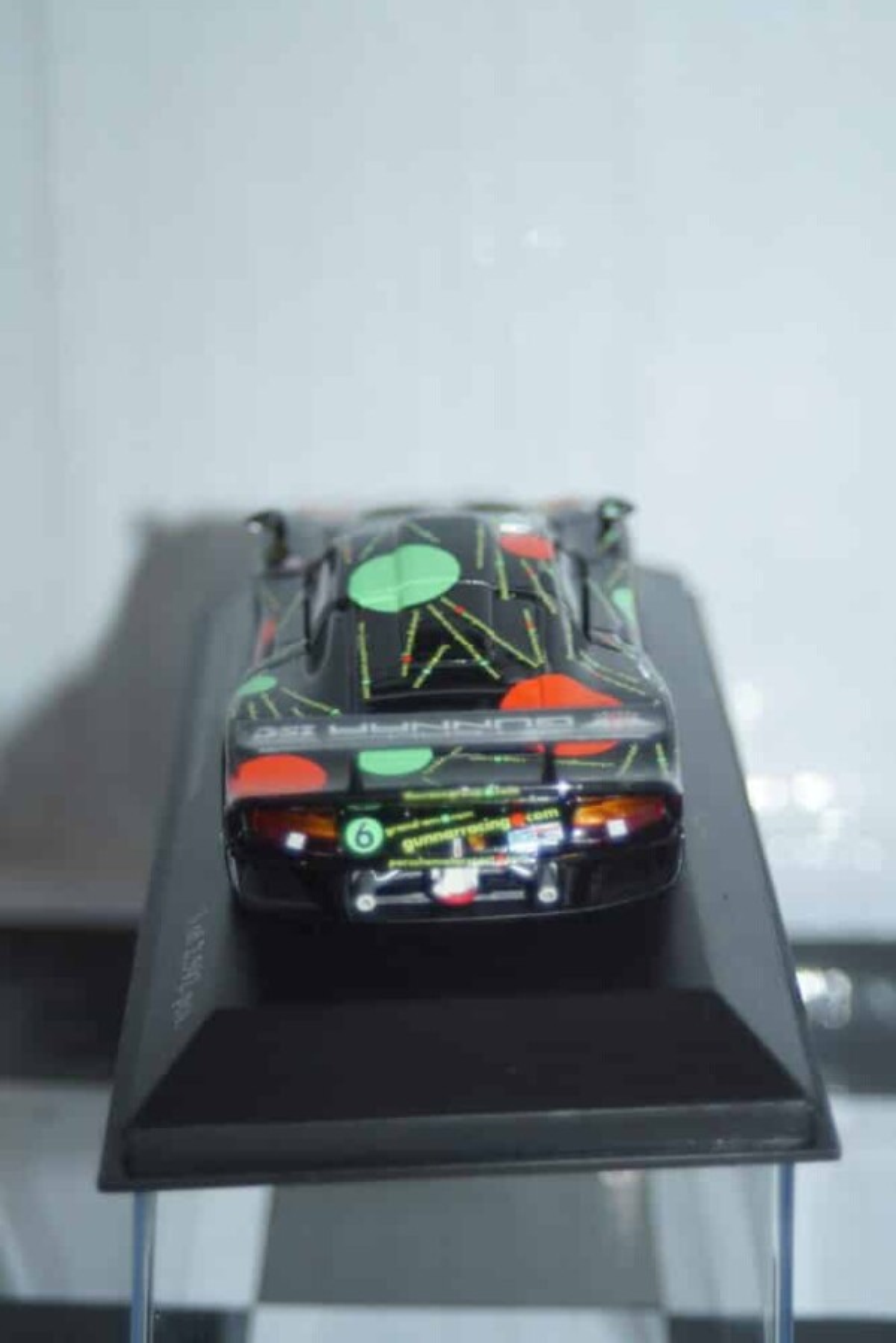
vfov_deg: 24.6
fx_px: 3080
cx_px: 448
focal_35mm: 82
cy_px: 672
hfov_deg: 16.6
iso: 200
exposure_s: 1/100
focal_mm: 55
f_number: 5
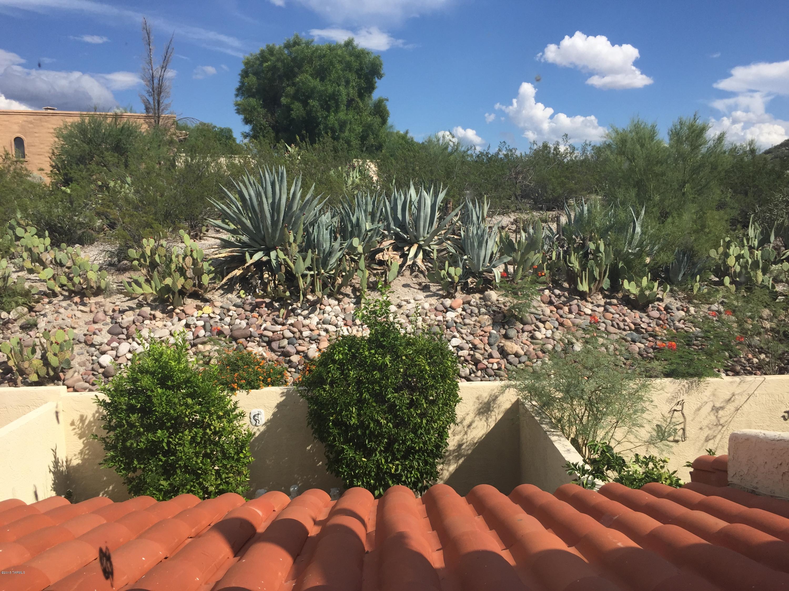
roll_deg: -0.6
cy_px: 296
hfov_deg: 61.7
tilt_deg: -6.1
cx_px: 394
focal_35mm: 29
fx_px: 661
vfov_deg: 48.2
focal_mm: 4.15
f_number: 2.2
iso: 32
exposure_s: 1/2326
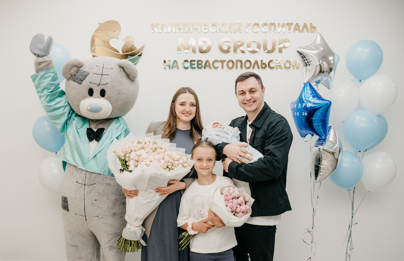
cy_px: 146
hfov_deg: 52.6
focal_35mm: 37
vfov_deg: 35.4
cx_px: 188
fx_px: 408
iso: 320
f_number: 4
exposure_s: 1/160
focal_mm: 31
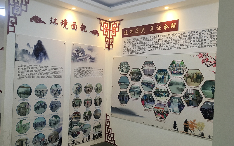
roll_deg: -5.4
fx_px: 198
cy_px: 75
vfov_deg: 40.6
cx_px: 117
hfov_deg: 61.2
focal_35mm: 31
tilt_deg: -1.1
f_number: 2.2
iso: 160
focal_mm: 4.15
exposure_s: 1/33
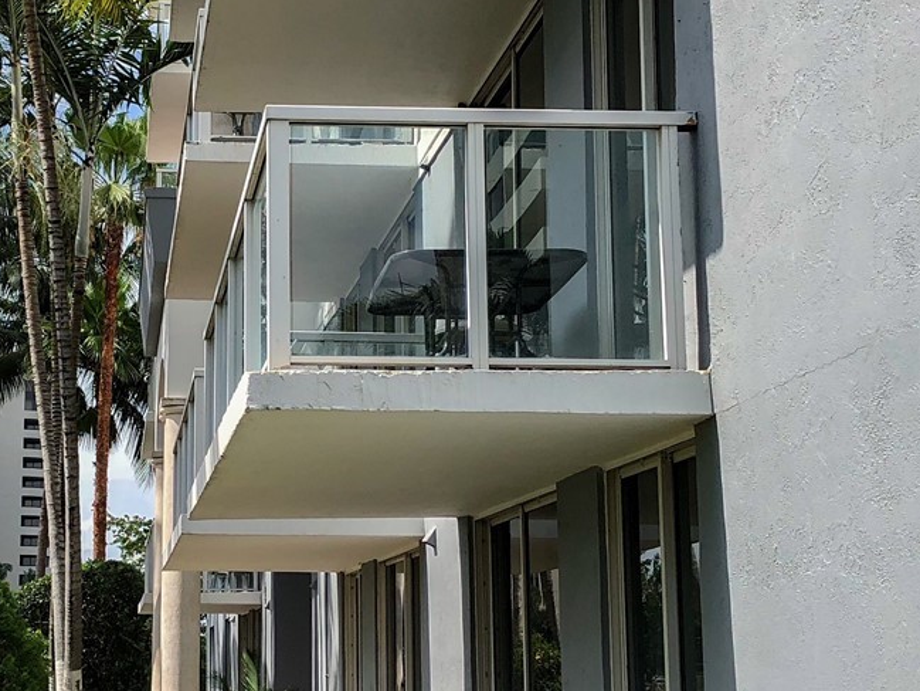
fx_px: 1834
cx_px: 272
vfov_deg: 21.3
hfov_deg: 27.9
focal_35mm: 69
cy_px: 341
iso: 20
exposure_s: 1/1517
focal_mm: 4
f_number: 1.8
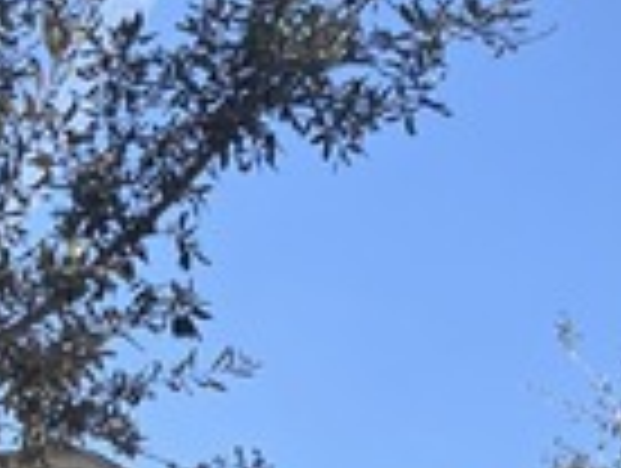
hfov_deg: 16.0
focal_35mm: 111
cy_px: 1084
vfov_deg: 11.4
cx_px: -358
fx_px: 1995
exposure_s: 1/2510
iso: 80
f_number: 1.7
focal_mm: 6.3
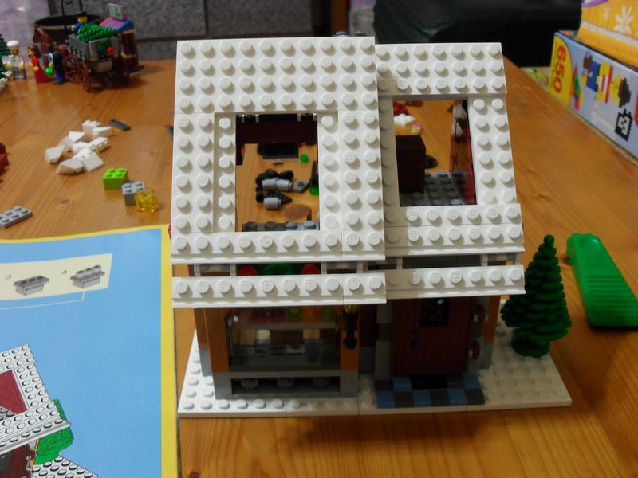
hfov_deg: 52.6
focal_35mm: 35
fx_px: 645
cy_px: 239
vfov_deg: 40.7
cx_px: 319
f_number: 2.8
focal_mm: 6.2
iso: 200
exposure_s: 1/10
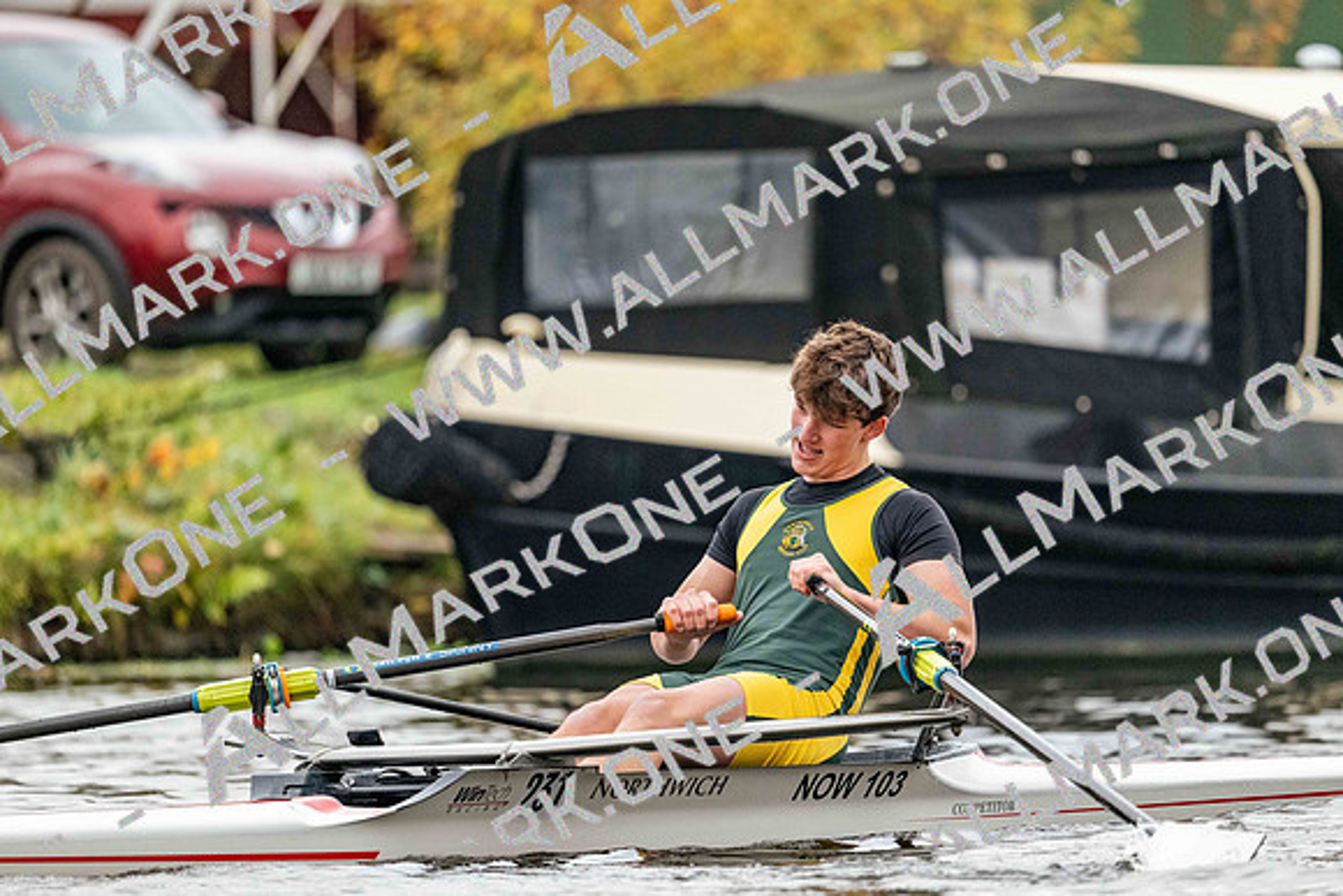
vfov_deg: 3.4
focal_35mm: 400
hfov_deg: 5.2
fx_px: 14925
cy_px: 448
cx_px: 672
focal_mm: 400
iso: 4000
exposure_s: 1/2500
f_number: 4.5
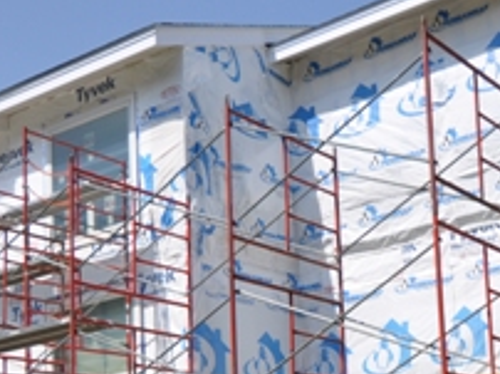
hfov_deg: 29.0
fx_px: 923
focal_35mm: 64
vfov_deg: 22.0
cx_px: 458
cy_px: 380
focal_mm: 14
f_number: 4
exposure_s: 1/2500
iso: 200
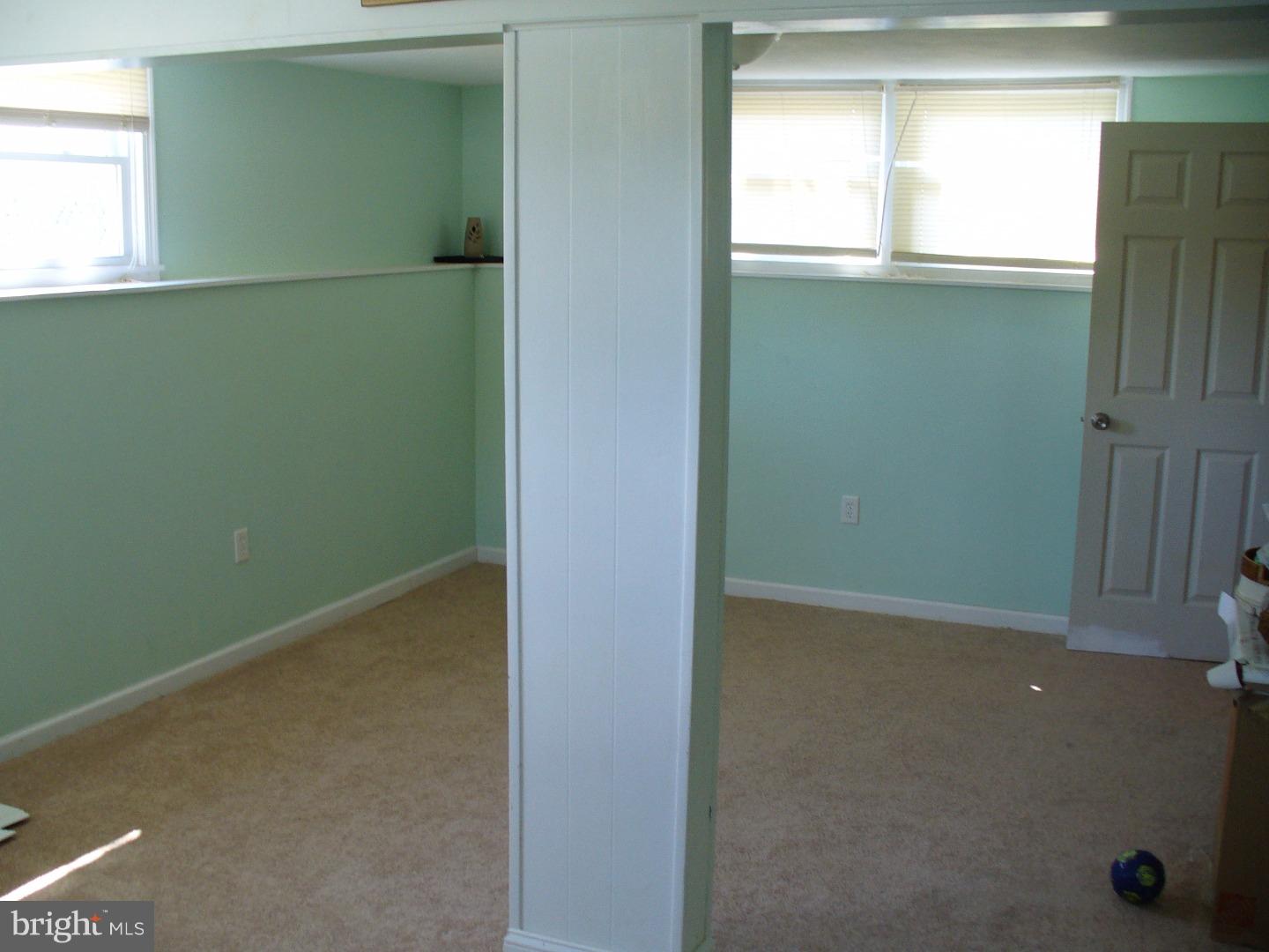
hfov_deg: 50.1
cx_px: 634
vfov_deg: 38.7
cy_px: 476
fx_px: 1356
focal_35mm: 37
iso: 100
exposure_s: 1/25
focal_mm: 6.1
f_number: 2.8
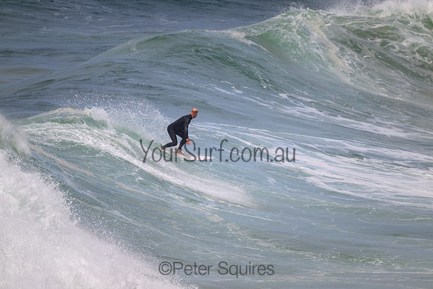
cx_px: 216
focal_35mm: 800
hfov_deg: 2.6
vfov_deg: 1.7
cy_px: 144
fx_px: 9624
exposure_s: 1/2000
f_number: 11
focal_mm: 800
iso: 560
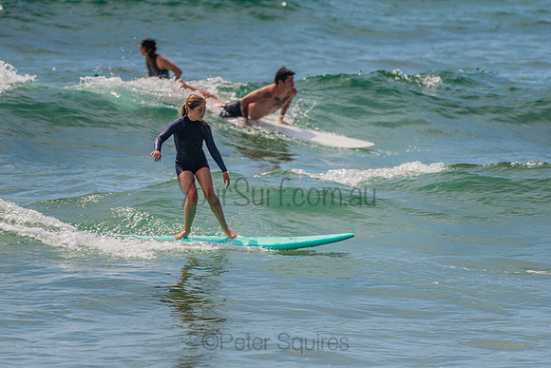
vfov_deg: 2.2
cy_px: 186
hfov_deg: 3.4
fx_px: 9390
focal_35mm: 613
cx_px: 220
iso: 140
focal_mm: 500
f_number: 5.6
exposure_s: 1/500
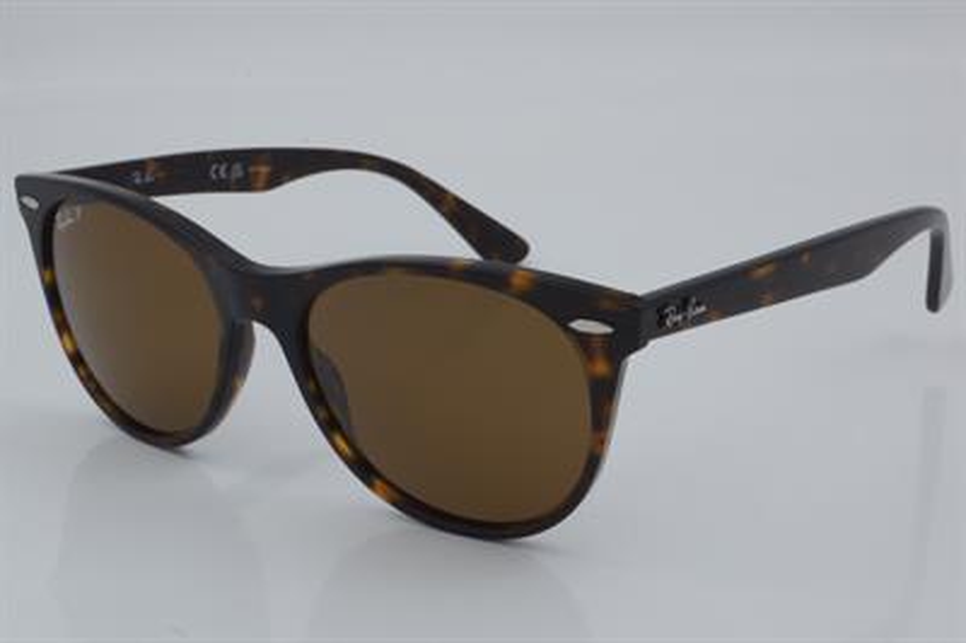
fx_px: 2011
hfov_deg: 27.0
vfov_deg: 18.2
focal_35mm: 75
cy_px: 322
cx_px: 483
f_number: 32
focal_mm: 50
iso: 100
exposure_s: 1/4
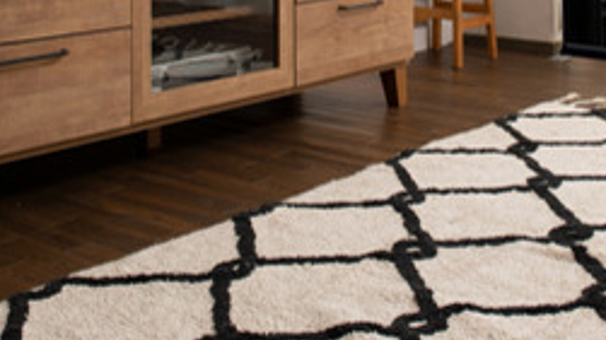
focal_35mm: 65
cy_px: -29
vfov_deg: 17.9
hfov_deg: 32.4
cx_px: 314
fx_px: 1044
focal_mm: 26
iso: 160
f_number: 9
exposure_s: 1/100
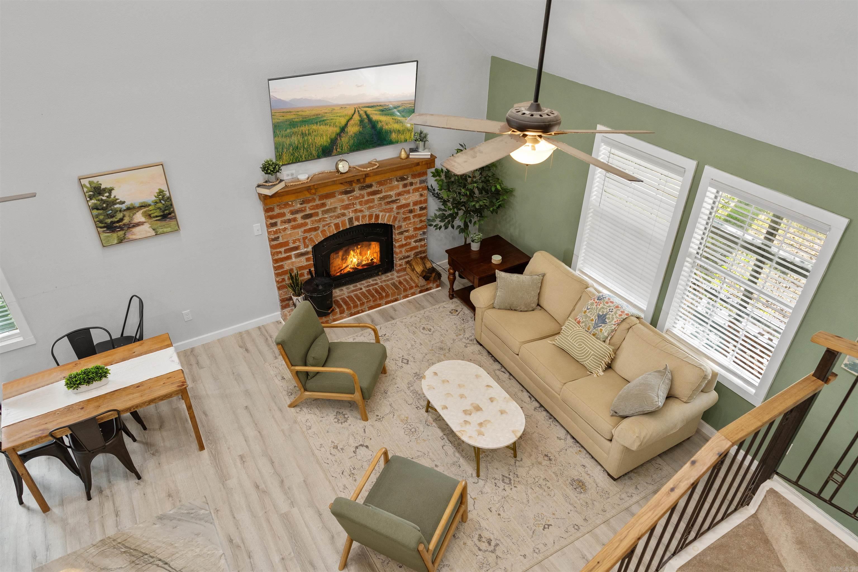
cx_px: 429
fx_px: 572
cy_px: 286
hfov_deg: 73.7
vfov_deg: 53.1
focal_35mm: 24
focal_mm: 24
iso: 640
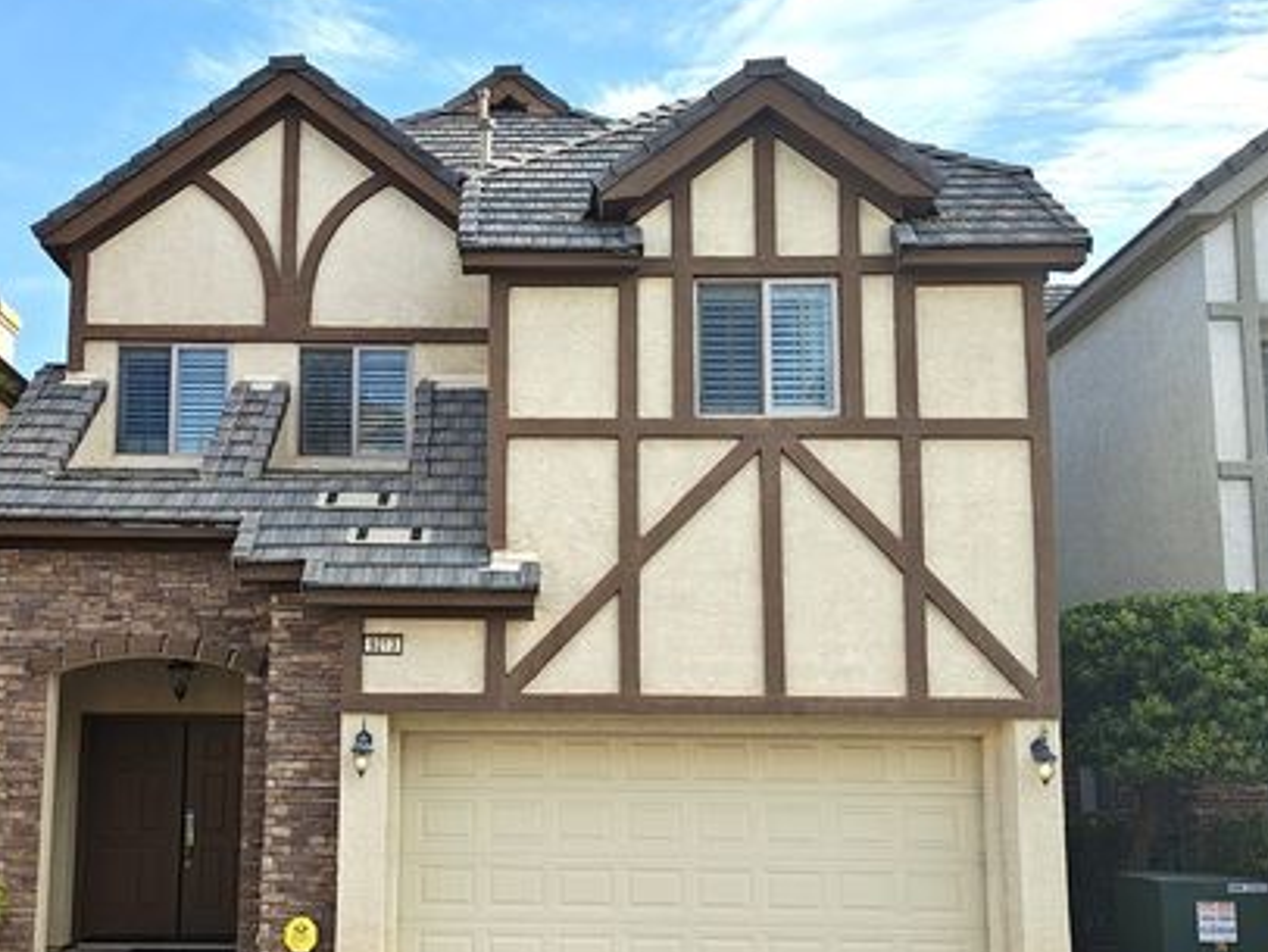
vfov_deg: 30.3
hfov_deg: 39.4
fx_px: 1759
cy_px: 538
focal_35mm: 48
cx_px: 500
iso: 100
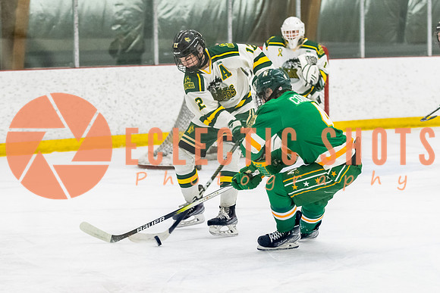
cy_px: 149
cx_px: 299
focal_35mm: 150
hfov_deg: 13.7
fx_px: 1835
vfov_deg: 9.1
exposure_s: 1/800
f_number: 2.8
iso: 3200
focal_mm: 85
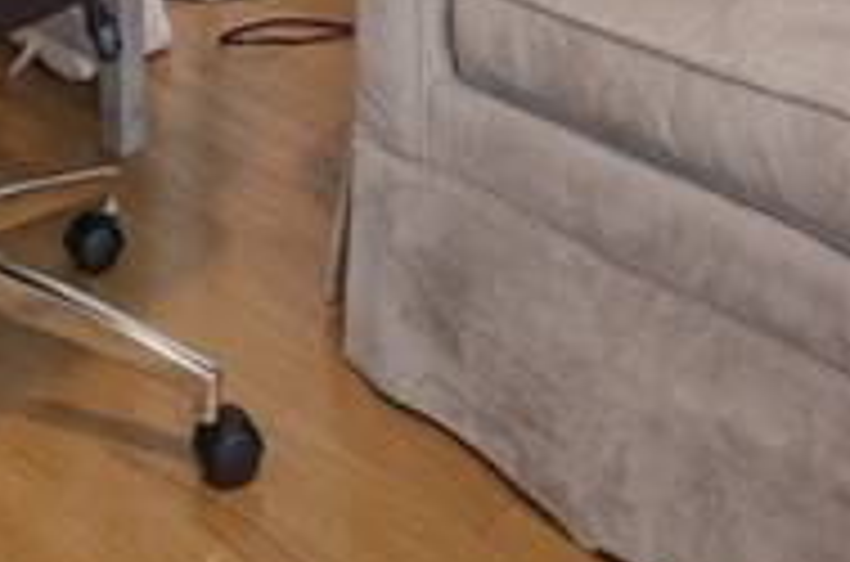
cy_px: -794
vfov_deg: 13.2
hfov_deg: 26.5
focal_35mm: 76
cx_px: 243
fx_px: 1790
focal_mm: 14
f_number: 5.6
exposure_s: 1.6
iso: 100
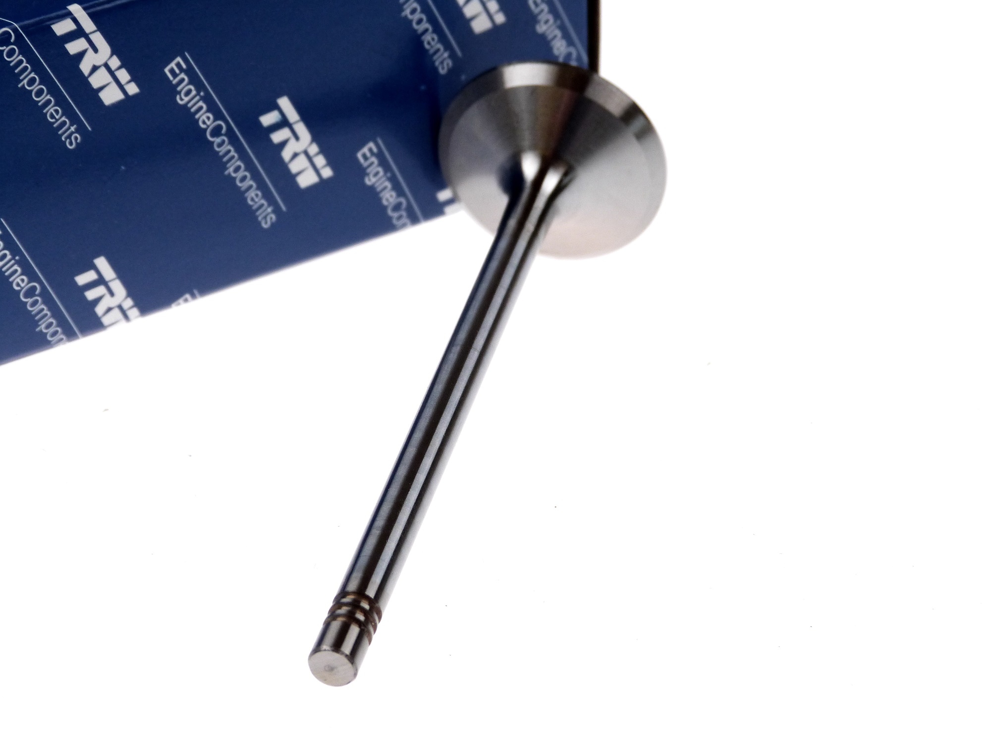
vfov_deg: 12.1
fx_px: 3493
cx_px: 496
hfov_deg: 16.1
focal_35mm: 122
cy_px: 372
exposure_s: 1/250
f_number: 4
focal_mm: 21.9
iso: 200
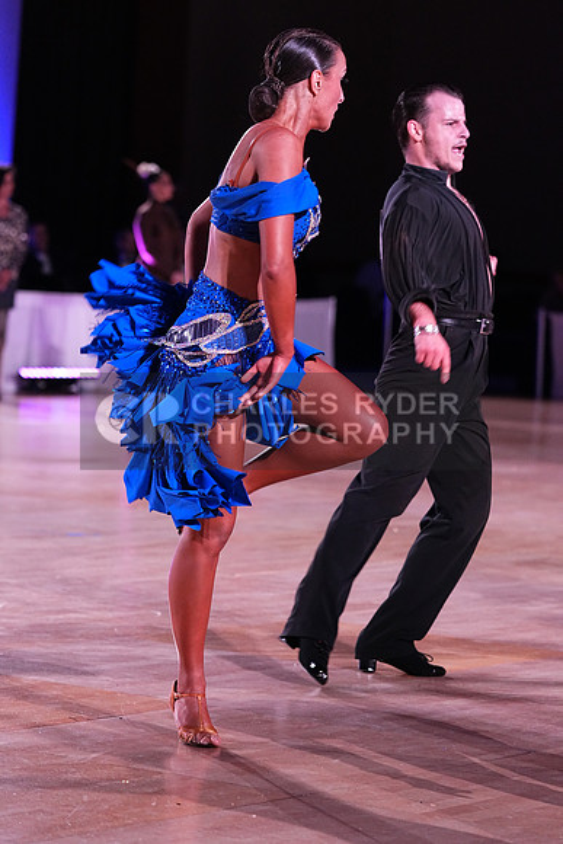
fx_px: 3305
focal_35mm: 141
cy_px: 422
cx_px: 282
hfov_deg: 9.7
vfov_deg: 14.5
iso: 4000
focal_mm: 141
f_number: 4.5
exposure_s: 1/320
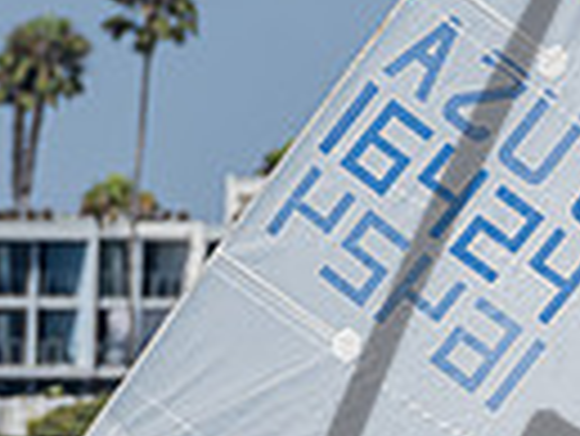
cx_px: 648
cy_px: 477
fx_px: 18230
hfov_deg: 1.8
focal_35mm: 1087
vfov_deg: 1.4
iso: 250
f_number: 8
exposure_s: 1/1000
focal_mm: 240
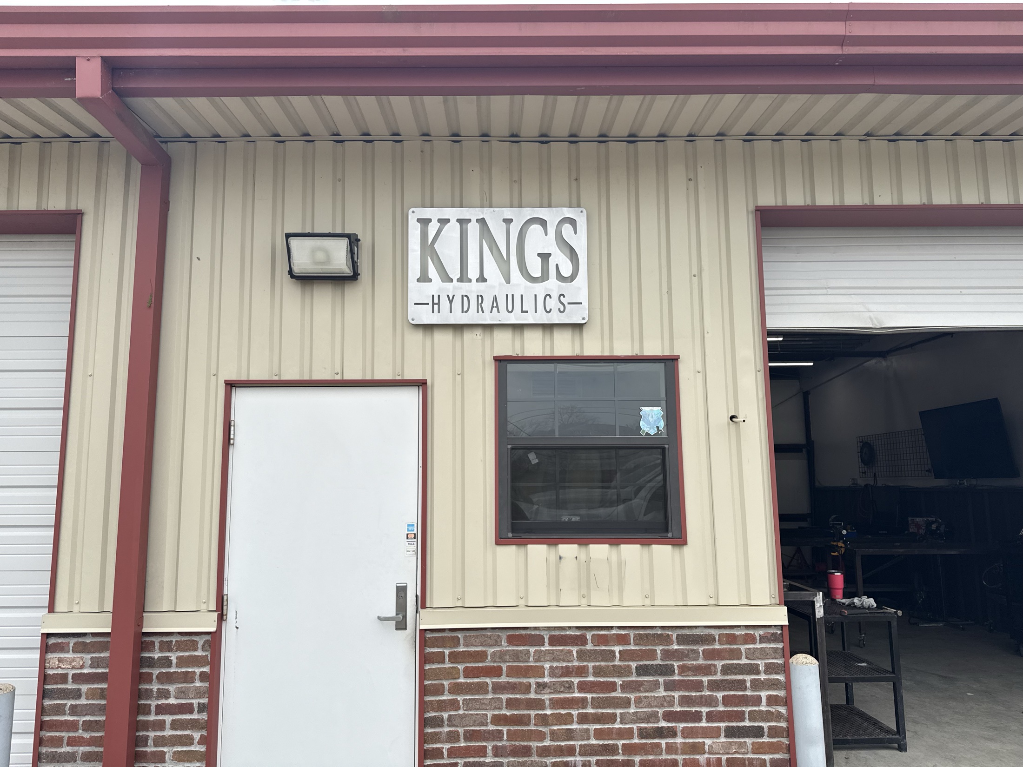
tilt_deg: +8.2
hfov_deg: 71.6
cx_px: 512
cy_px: 384
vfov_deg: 56.8
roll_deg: +1.3
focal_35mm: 24
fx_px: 709
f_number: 1.78
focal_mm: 6.76
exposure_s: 1/2053
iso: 80
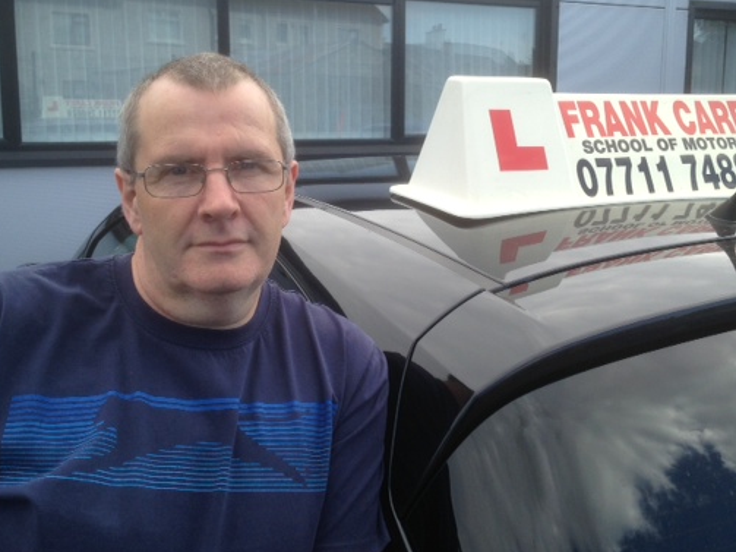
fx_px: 893
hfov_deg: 44.7
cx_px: 411
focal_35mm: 42
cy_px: 231
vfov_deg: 34.3
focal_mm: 4.13
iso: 50
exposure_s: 1/488
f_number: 2.4
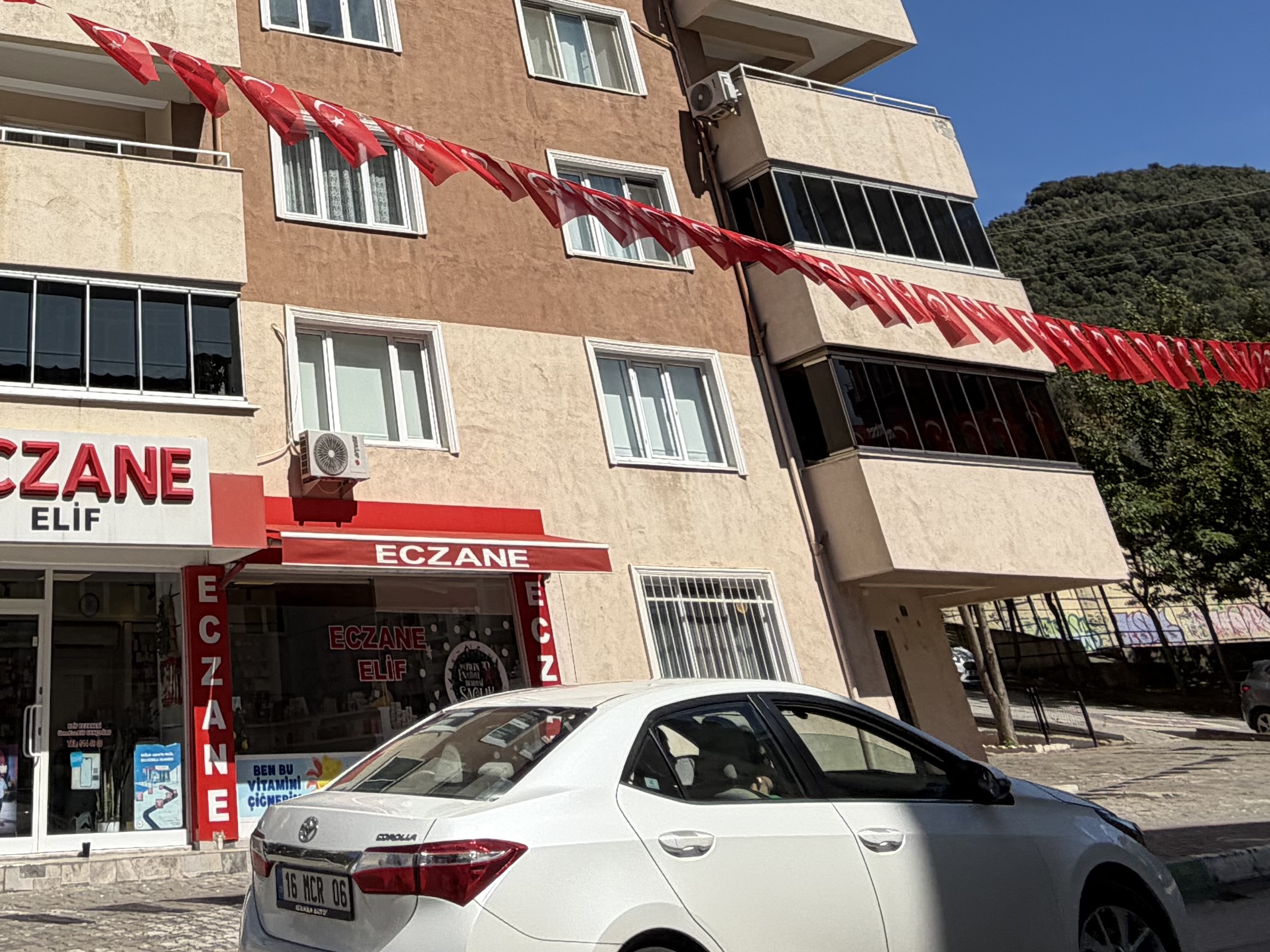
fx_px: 1321
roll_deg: +4.2
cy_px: -105
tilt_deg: +36.6
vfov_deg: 34.1
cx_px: 197
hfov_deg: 47.6
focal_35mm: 36
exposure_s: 1/1211
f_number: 2.2
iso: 20
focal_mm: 2.22
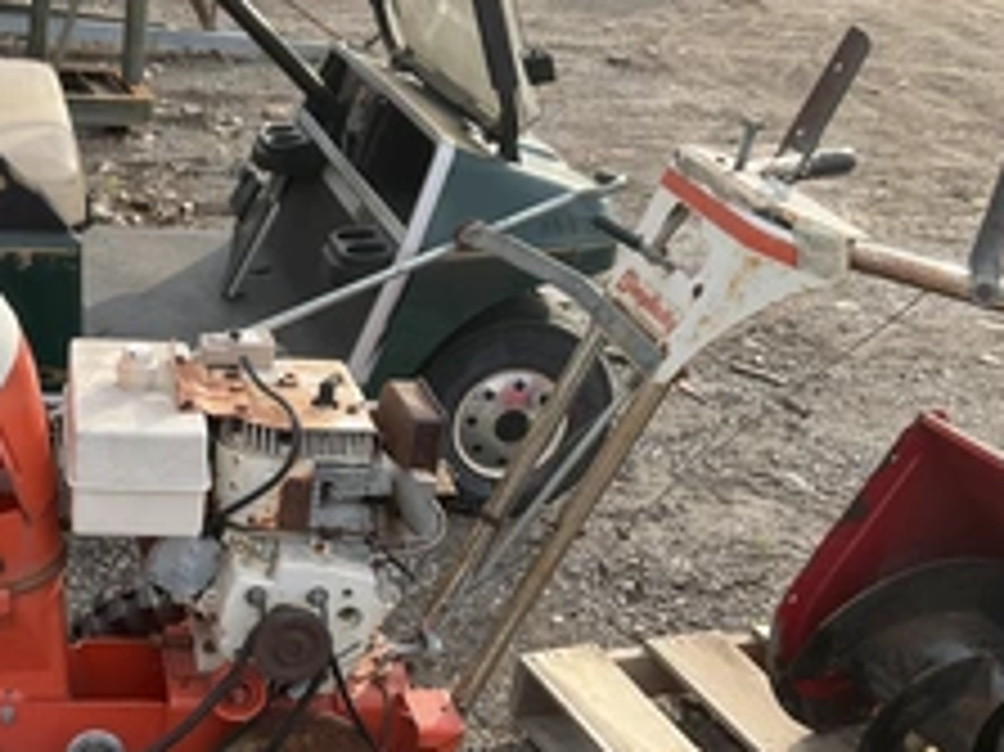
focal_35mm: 52
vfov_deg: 27.6
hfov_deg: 35.9
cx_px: 239
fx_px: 1507
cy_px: 563
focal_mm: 3
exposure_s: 1/482
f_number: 1.8
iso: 25
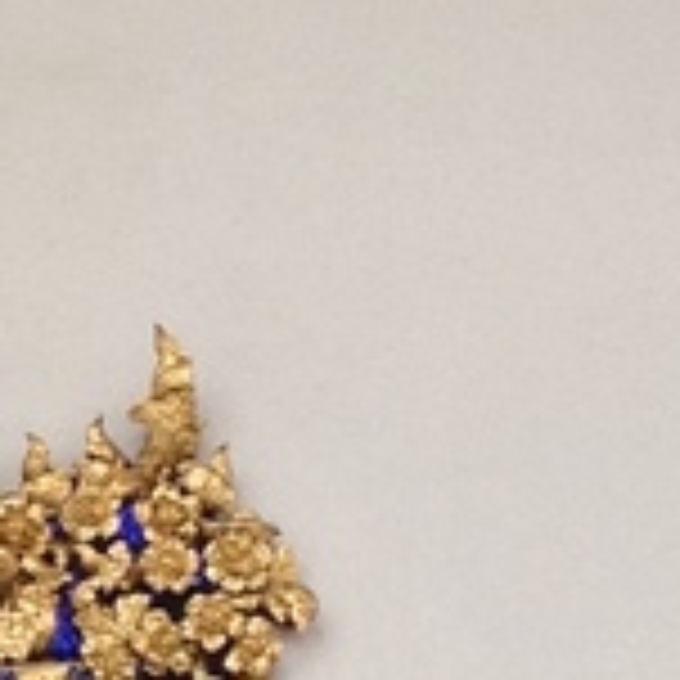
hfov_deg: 5.3
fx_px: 7290
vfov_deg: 5.3
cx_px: -540
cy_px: 950
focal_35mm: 328
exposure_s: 1/464
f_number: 2.4
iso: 64
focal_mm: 4.28
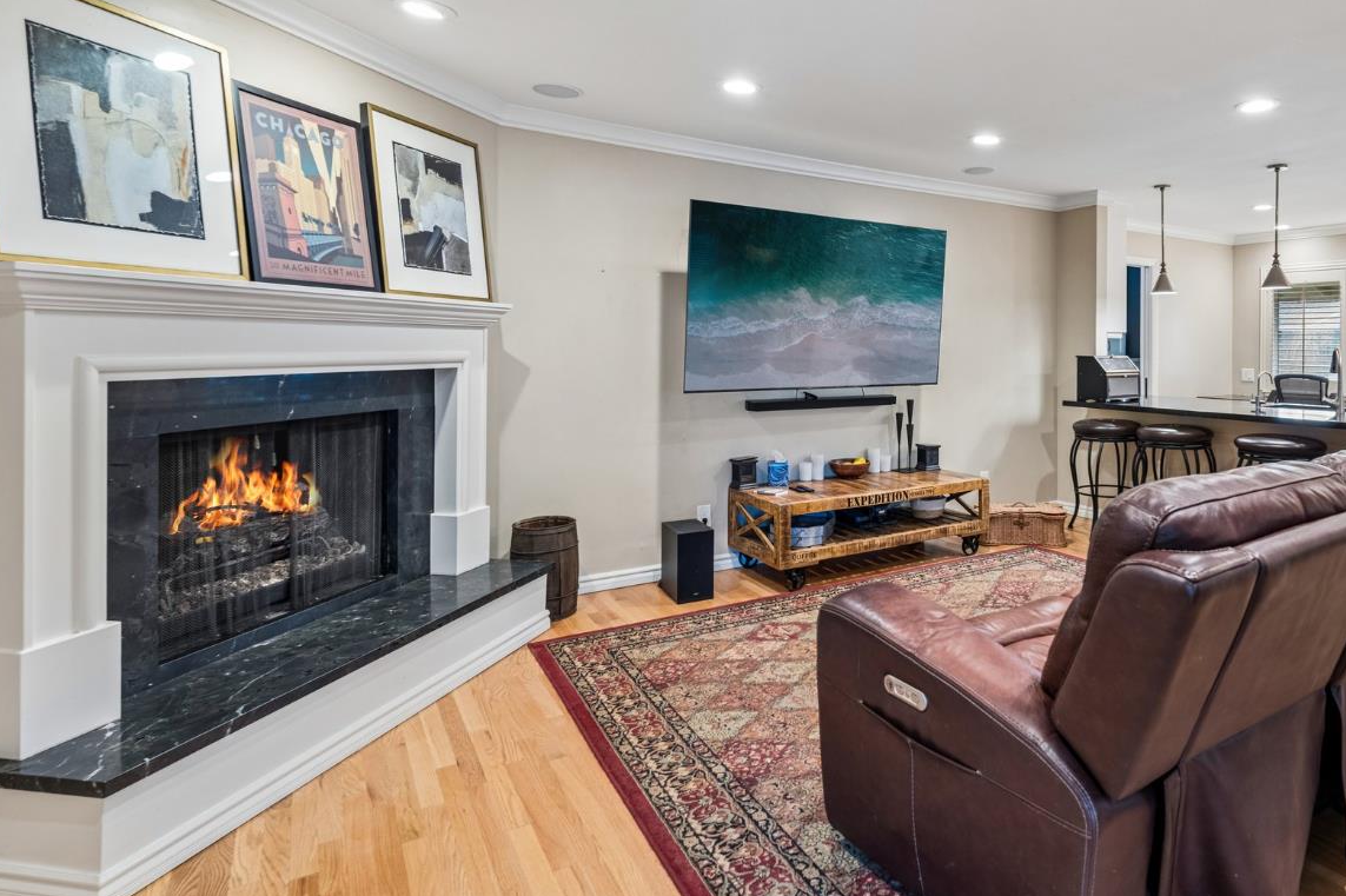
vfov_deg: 59.0
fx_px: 785
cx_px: 876
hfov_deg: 79.1
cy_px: 360
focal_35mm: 21
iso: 400
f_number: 8
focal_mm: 16
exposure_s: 1/2.5
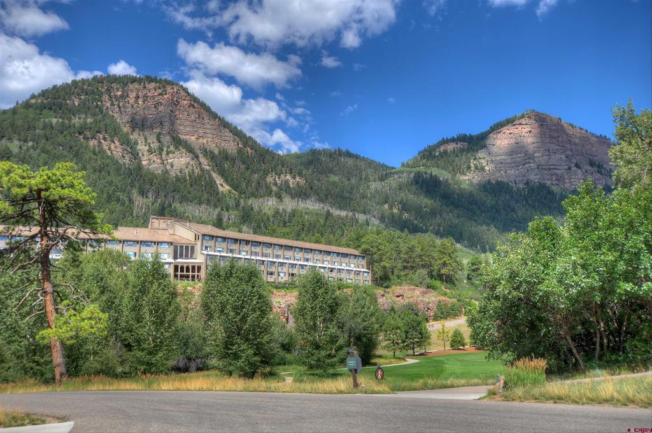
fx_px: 651
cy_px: 216
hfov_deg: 53.2
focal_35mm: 36
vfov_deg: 36.8
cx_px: 326
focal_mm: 24
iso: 200
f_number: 8
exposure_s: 1/500
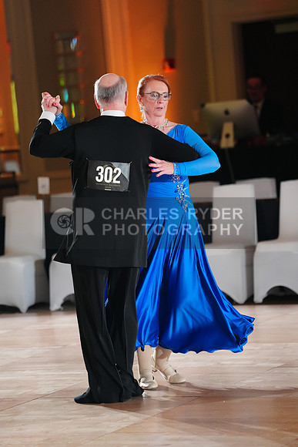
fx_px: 1787
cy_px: 224
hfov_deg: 9.5
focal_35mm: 144
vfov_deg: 14.2
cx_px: 149
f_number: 2.8
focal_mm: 144
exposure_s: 1/400
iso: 3200
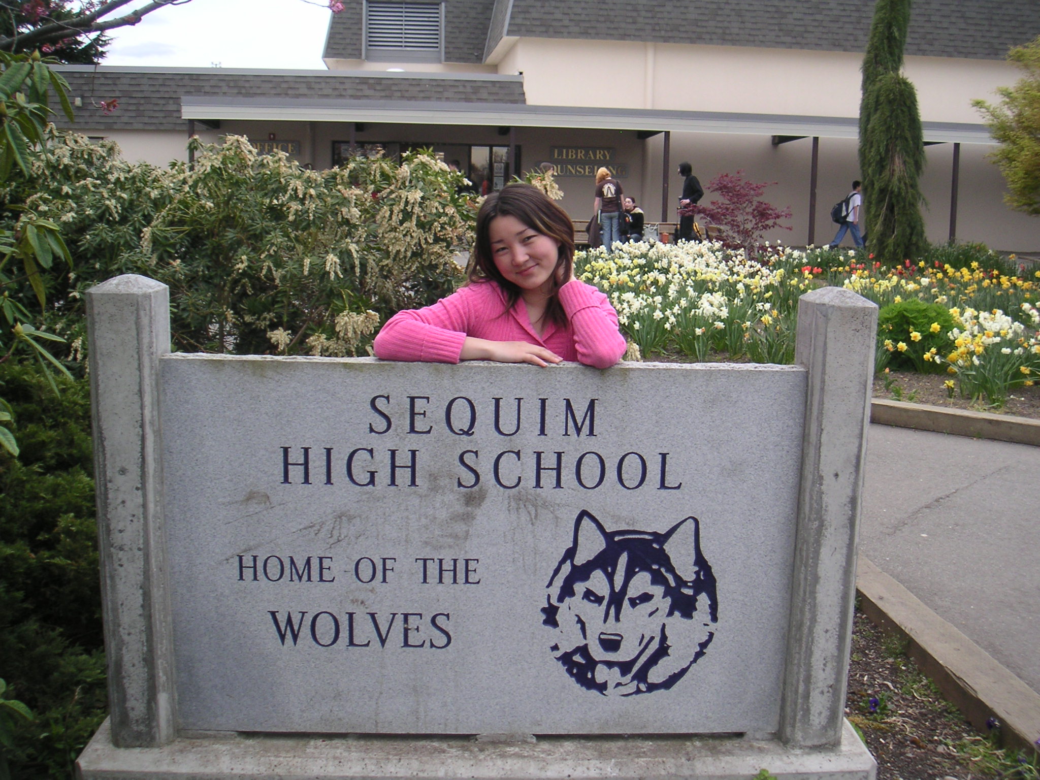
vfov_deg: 37.7
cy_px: 390
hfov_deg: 49.0
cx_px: 520
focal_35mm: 38
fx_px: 1142
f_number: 2.8
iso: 50
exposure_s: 1/250
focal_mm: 6
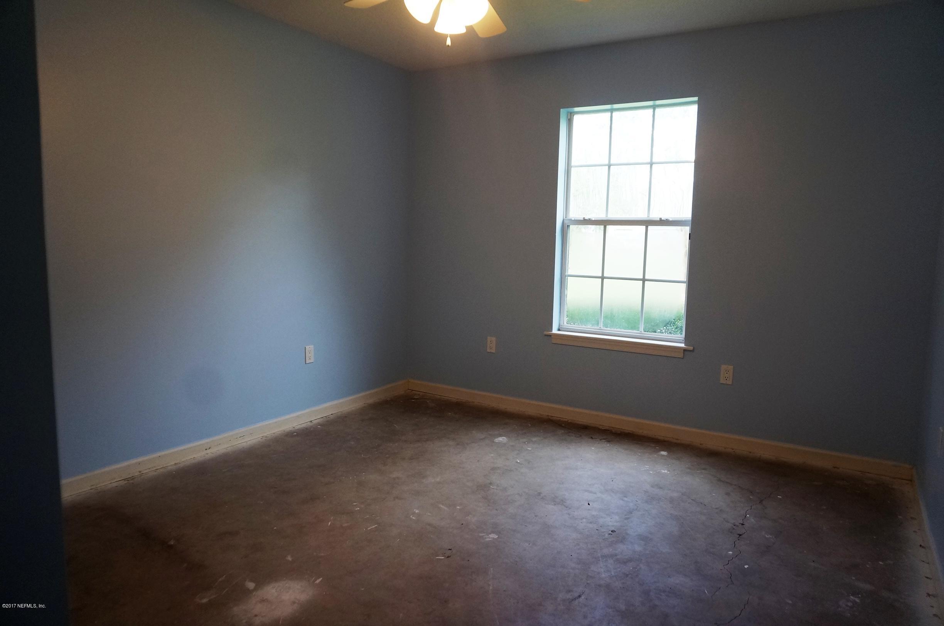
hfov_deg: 73.8
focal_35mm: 24
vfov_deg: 53.0
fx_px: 628
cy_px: 313
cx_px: 472
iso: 800
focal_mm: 16
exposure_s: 1/160
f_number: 4
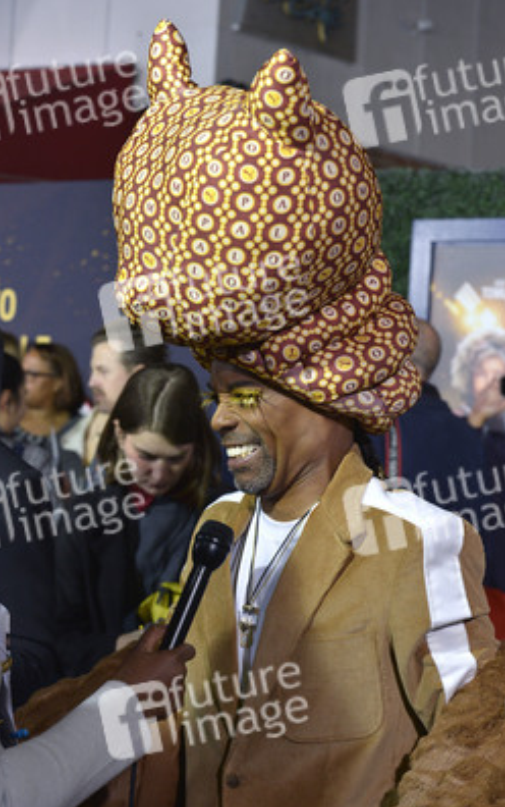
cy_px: 406
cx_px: 264
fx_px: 1583
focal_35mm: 72
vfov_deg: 28.6
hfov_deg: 18.1
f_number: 6.3
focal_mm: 70
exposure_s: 1/320
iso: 2000
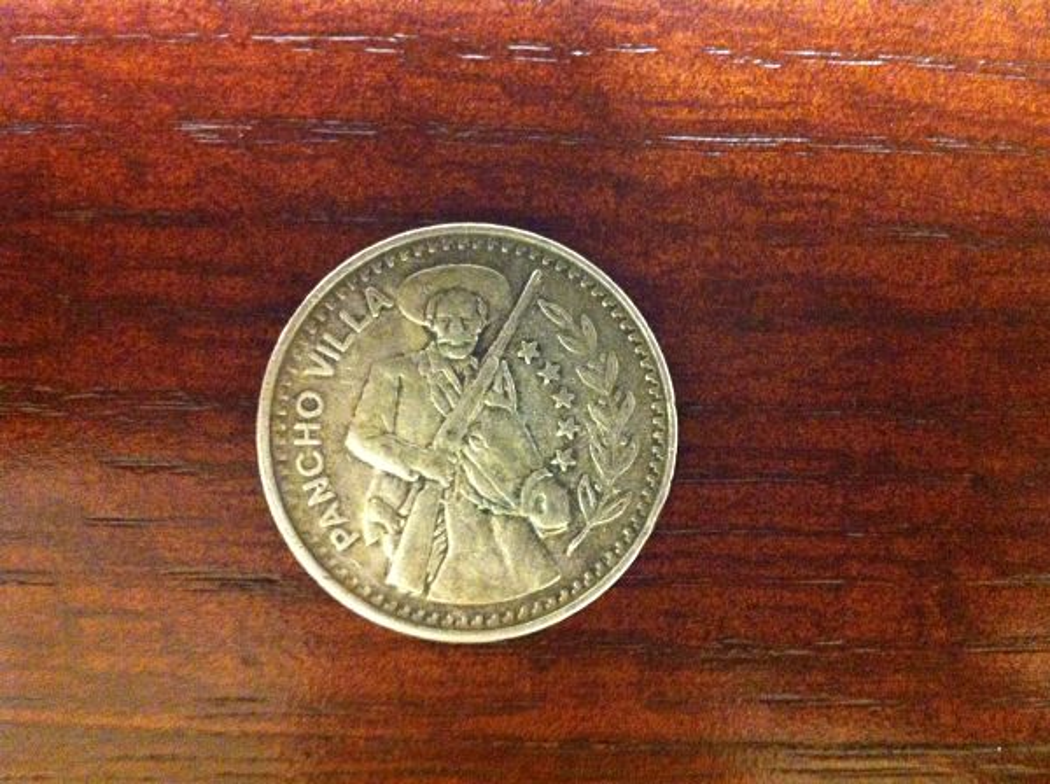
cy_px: 392
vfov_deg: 40.6
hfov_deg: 52.7
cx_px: 525
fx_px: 1060
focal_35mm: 35
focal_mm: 3.85
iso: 1000
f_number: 2.8
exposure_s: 1/15
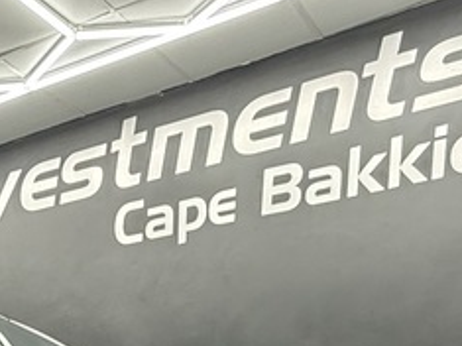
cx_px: -4
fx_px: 814
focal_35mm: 61
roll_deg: +0.4
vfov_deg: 18.9
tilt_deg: -8.5
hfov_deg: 29.5
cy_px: 609
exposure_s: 1/100
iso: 320
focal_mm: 2.22
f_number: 2.2
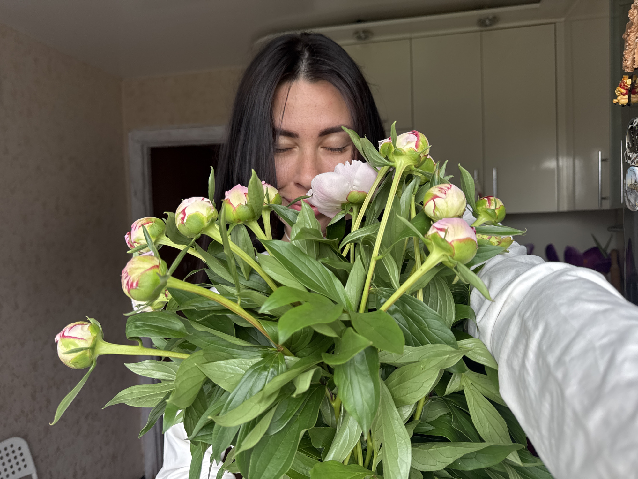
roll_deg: +3.8
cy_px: 240
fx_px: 442
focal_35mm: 24
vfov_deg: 56.8
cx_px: 319
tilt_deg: -1.0
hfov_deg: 71.6
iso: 80
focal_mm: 6.76
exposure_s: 1/121
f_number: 1.78
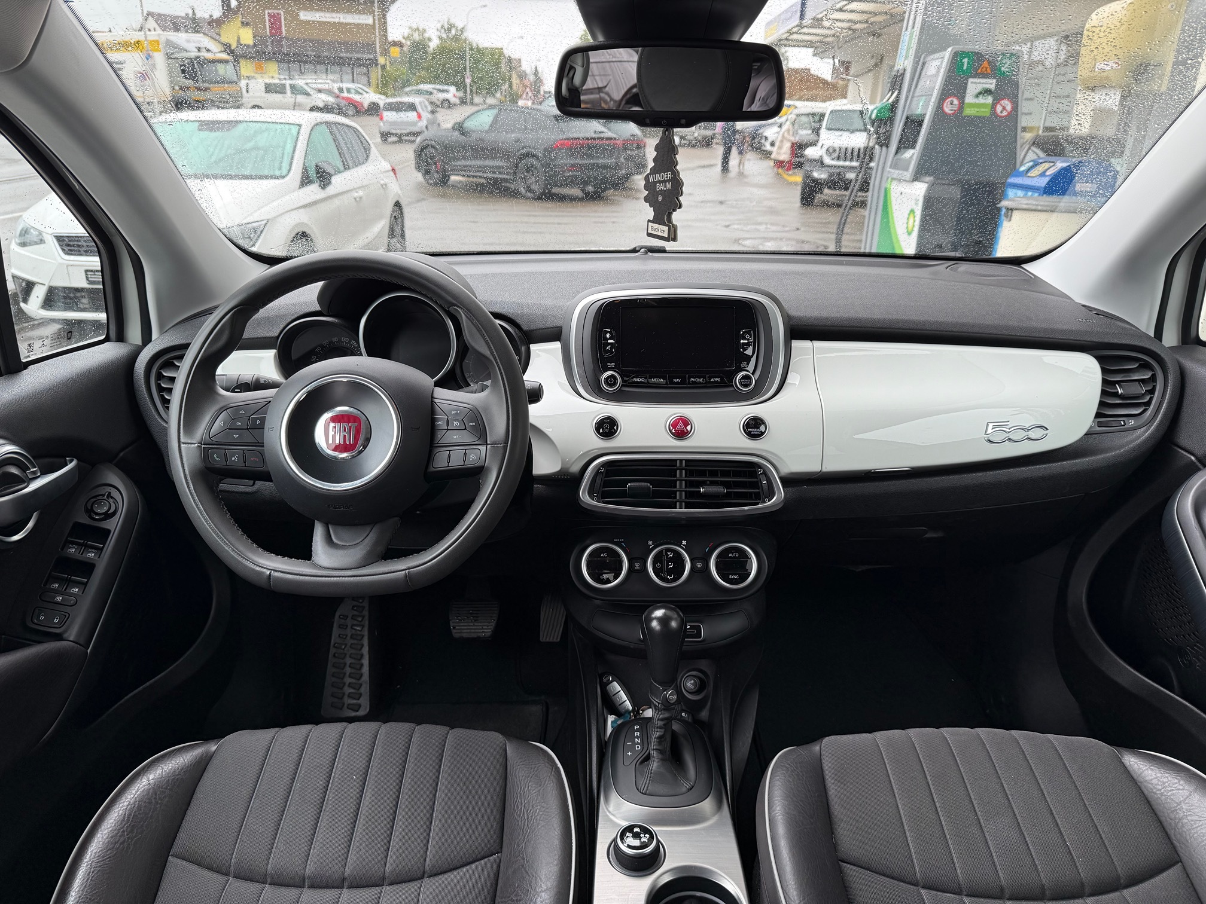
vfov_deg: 56.8
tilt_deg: -20.7
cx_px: 603
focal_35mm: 24
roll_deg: -2.5
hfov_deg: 71.6
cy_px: 452
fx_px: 836
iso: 80
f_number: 1.78
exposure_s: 1/227
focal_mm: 6.76
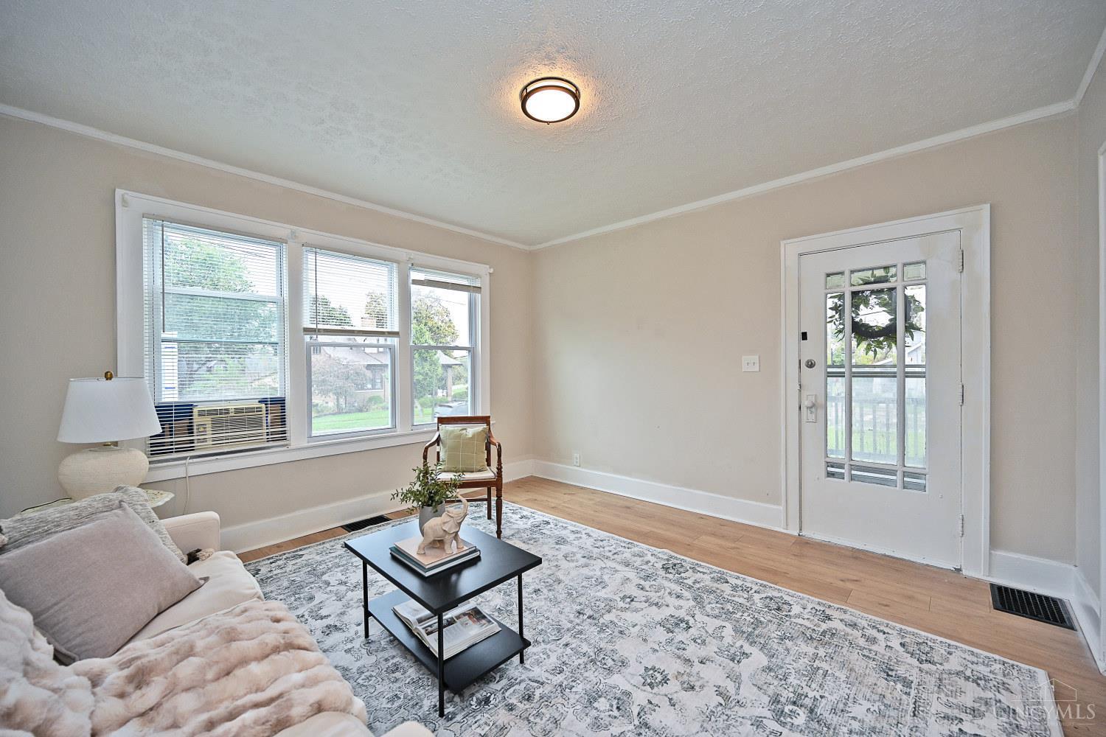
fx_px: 430
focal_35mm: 14
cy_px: 368
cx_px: 553
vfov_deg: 81.2
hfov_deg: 104.3
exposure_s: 1/60
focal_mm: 14
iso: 200
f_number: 4
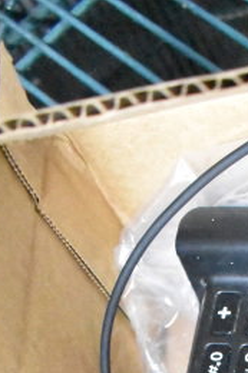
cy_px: 655
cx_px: 419
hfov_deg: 13.2
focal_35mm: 95
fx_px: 983
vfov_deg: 17.7
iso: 20000
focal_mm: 18
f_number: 3.5
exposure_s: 1/30
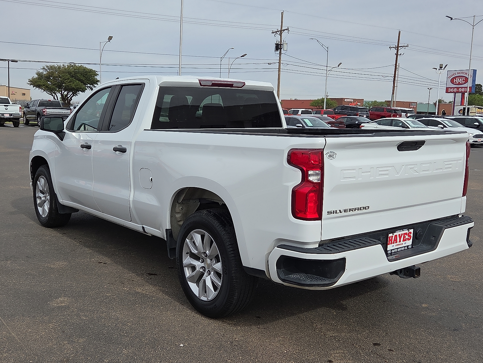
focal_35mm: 37
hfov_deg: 50.1
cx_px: 242
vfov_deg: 38.7
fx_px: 516
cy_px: 182
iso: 76
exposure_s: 1/10000
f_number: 1.8
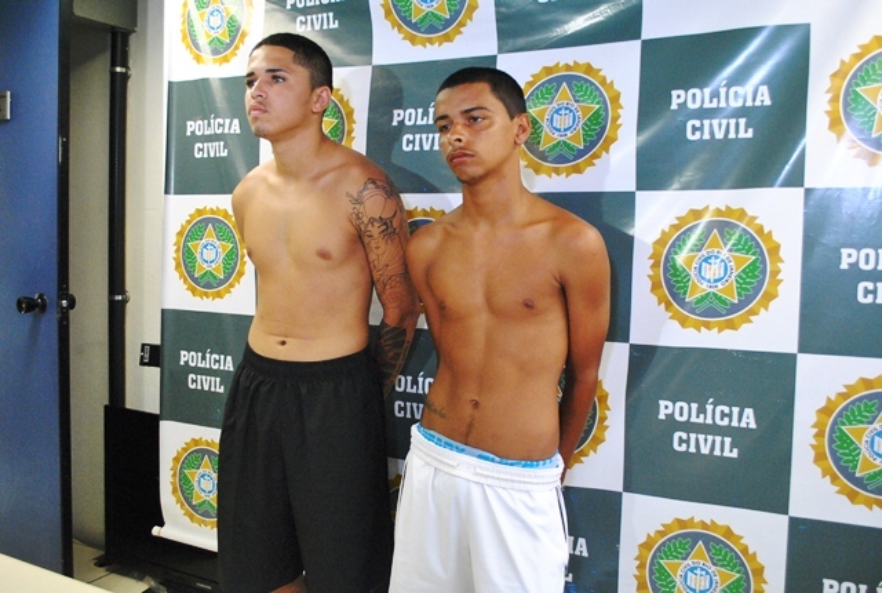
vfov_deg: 40.2
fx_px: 810
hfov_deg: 57.1
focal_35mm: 33
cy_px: 296
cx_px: 441
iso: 1600
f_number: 4.5
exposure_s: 1/80
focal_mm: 22
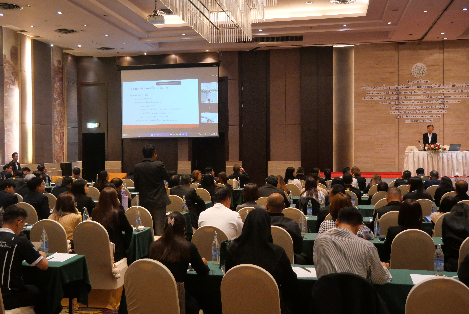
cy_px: 157
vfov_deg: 36.0
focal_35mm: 37
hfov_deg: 51.9
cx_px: 234
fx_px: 482
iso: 3200
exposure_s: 1/125
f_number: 3.9
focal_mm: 18
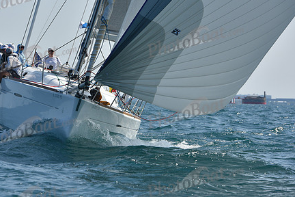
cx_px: 113
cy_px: 85
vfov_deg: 5.8
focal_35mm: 235
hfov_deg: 8.8
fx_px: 1926
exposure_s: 1/1600
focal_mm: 175
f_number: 7.1
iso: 250
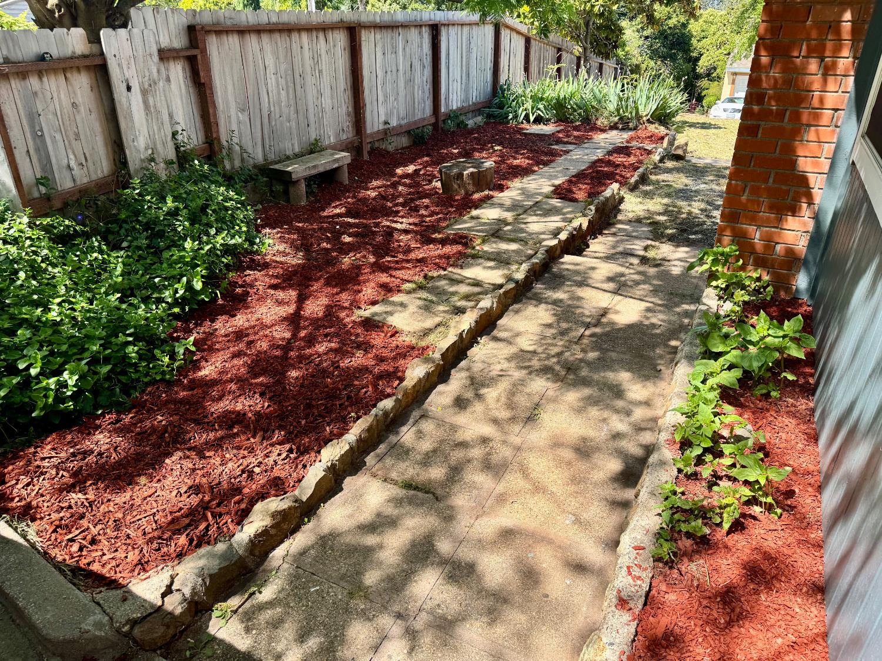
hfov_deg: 71.6
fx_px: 612
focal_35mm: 24
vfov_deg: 56.8
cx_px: 441
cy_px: 330
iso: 80
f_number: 1.78
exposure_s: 1/995
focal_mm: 6.76
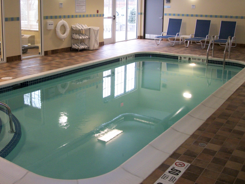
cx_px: 90
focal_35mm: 42
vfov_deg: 34.2
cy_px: 70
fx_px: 297
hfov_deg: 44.4
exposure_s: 1/40
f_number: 2.9
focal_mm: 5.7
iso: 160
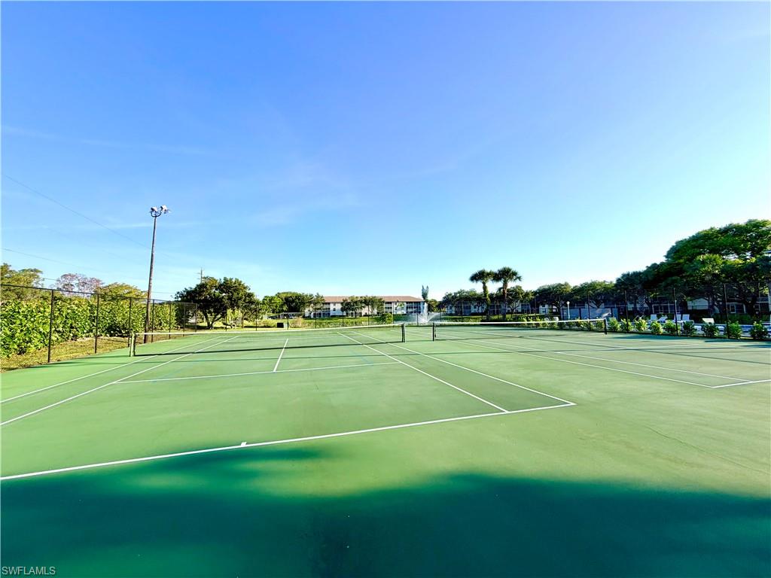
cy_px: 289
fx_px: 312
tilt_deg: +4.5
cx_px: 386
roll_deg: +1.0
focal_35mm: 14
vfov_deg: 85.7
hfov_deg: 102.1
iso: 25
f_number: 2.2
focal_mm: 2.22
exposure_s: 1/770
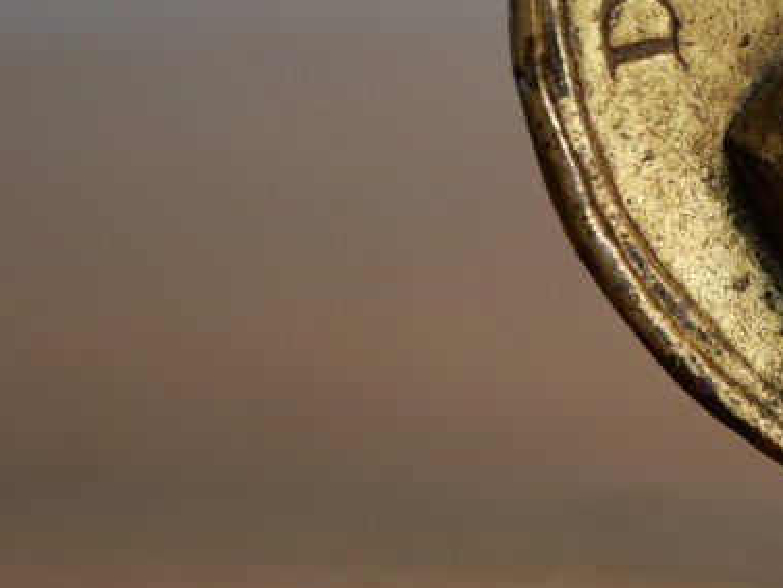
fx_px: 4322
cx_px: 1211
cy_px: -12
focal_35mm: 191
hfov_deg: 10.0
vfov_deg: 7.7
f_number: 2.8
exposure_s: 1/60
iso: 500
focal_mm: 30
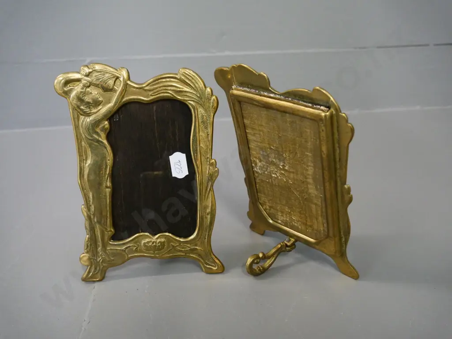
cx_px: 226
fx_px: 470
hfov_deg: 51.4
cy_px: 170
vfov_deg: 39.7
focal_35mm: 36
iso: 3200
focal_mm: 18
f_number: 5.6
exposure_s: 1/60
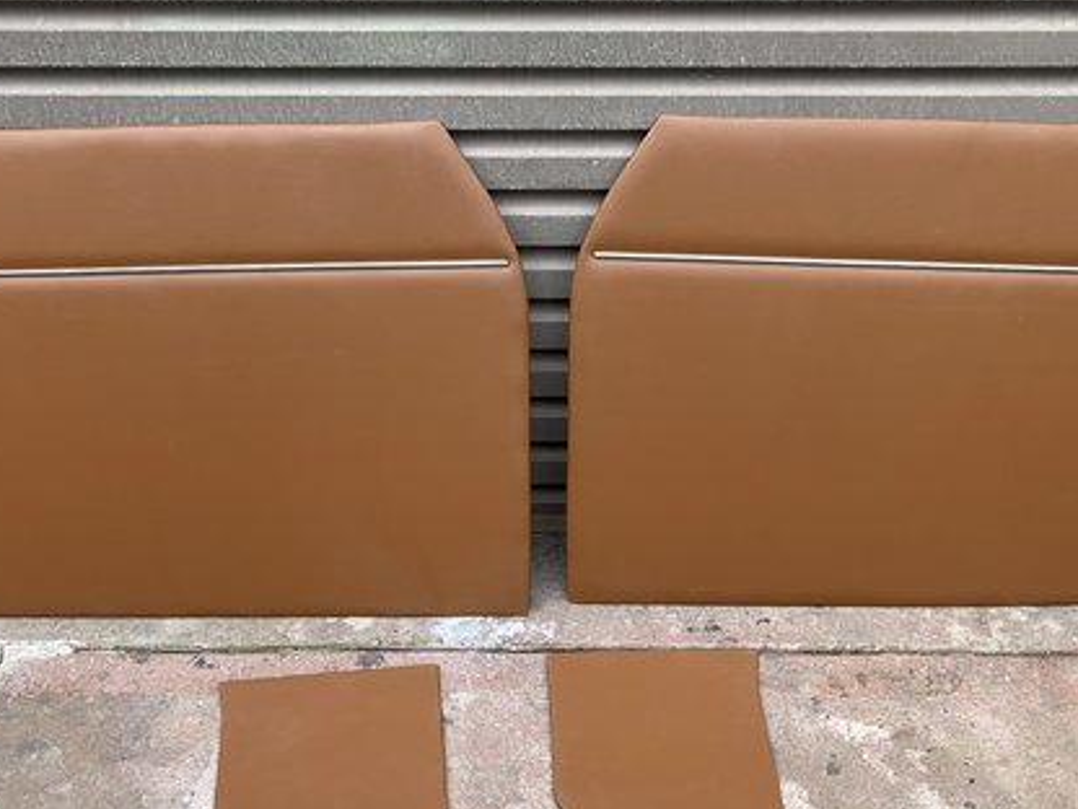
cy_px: 586
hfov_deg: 46.8
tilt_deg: -39.0
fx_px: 1246
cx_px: 542
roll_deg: -0.2
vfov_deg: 35.3
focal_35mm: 40
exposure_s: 1/219
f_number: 1.8
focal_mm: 4.25
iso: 25
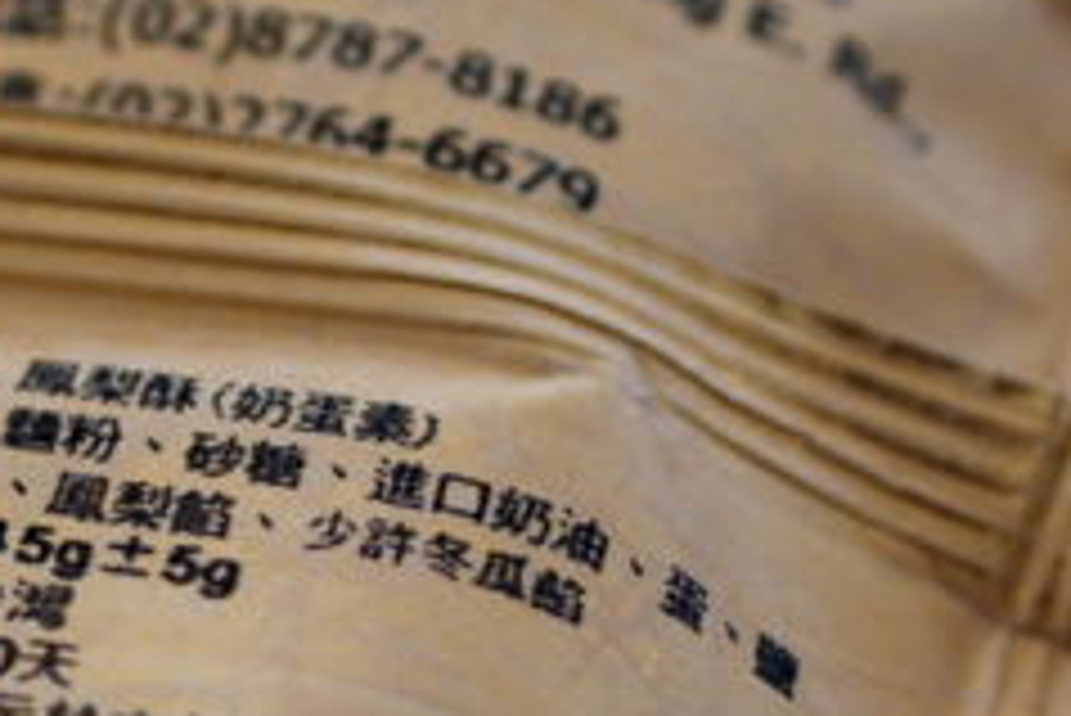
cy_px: 601
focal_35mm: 148
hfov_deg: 13.7
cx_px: 58
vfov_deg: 9.3
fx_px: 4406
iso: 125
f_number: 3.5
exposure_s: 1/80
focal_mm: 50
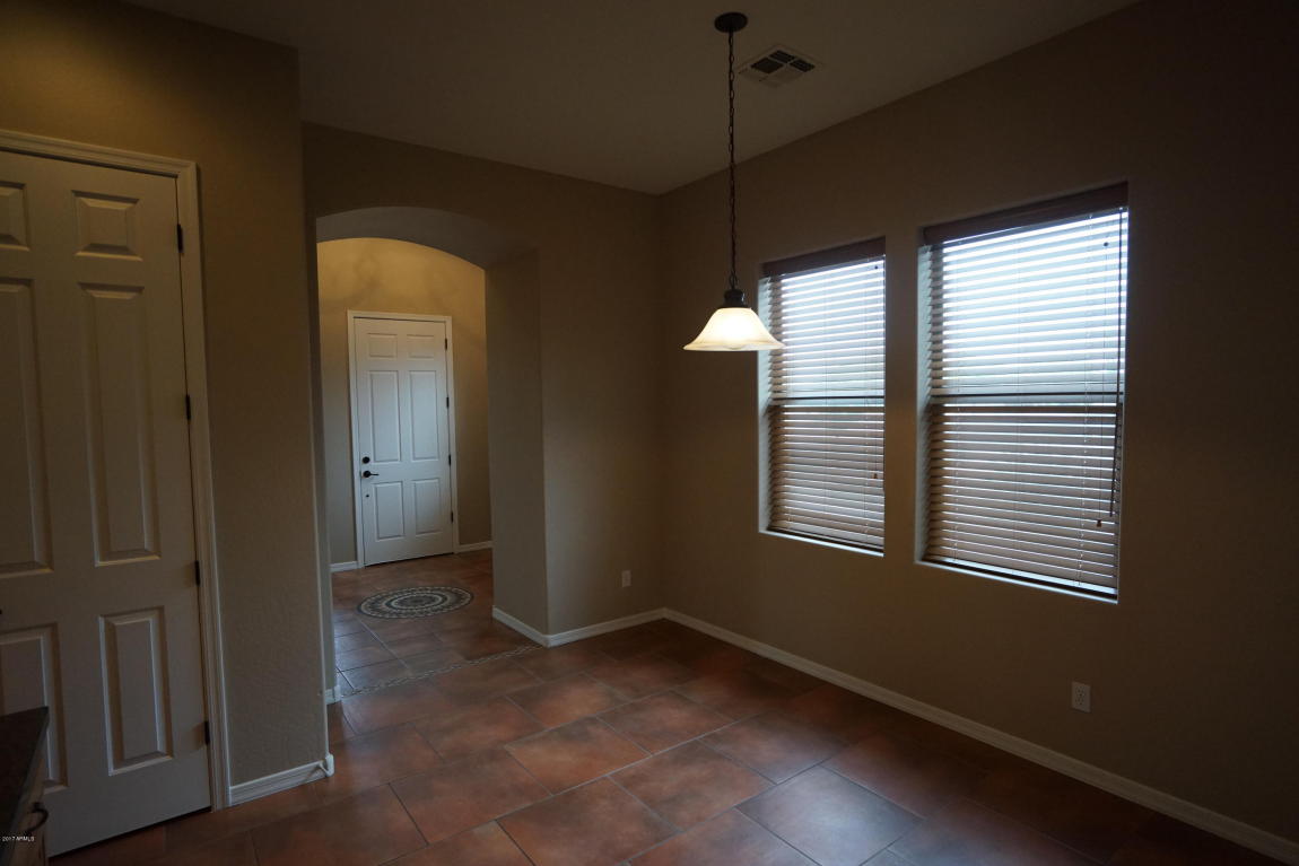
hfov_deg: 90.0
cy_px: 433
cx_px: 650
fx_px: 650
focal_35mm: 18
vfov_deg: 67.4
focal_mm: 18
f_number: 4
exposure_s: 1/160
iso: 2500
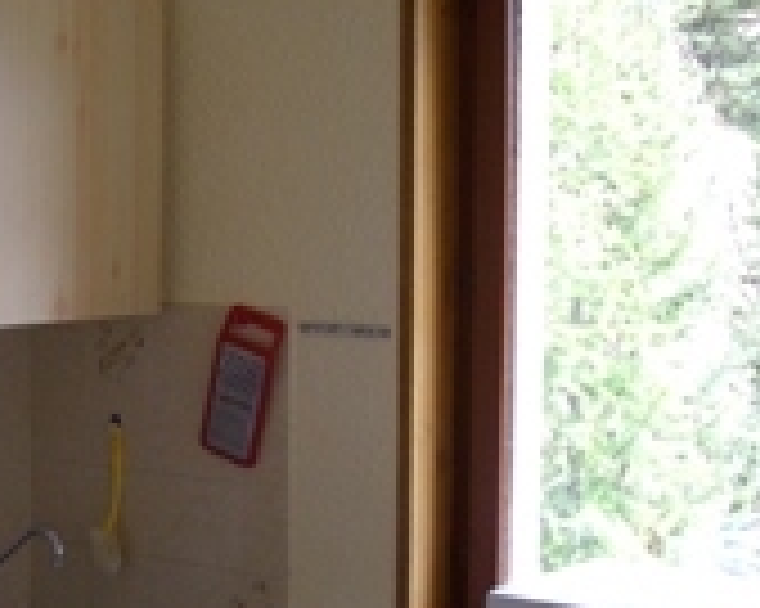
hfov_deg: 22.5
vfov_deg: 18.3
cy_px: 493
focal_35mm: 83
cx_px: 90
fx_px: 1866
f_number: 2.6
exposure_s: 1/100
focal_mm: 5.8
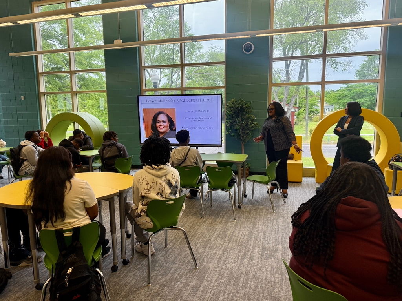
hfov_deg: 71.6
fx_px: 279
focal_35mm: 24
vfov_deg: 56.8
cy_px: 150
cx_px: 201
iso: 160
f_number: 1.78
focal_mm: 6.76
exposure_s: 1/180
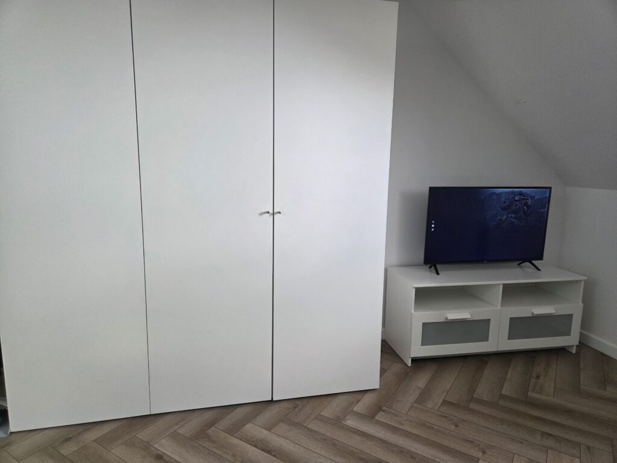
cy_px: 232
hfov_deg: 73.9
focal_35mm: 23
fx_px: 410
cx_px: 308
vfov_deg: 58.9
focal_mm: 5.4
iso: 200
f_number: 1.8
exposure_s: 1/100
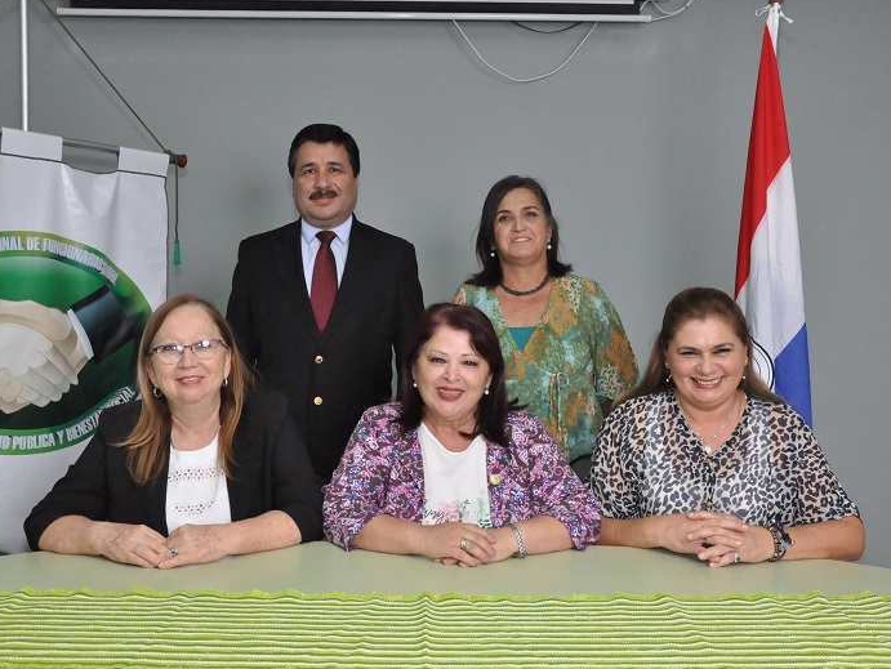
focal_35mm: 40
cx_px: 426
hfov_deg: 46.8
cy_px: 334
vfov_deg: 36.0
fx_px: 1030
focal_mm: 24
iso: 2500
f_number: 8
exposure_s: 1/60
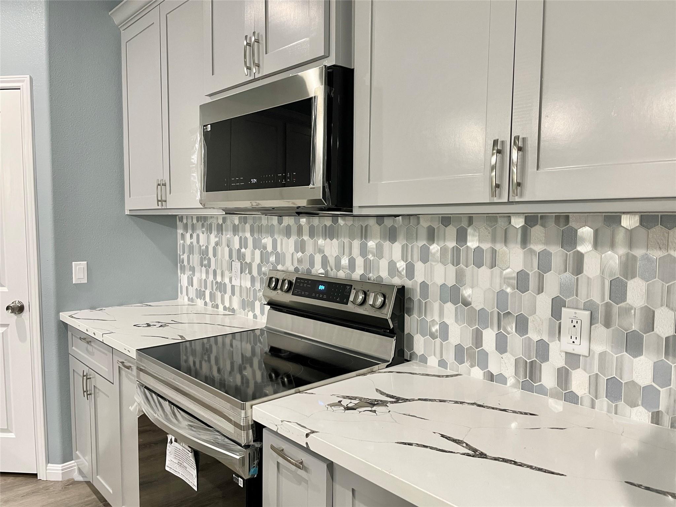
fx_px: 508
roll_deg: +0.0
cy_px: 254
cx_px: 338
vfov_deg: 53.1
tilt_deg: -5.1
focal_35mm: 26
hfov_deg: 67.3
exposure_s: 1/60
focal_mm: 4.2
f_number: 1.6
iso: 160
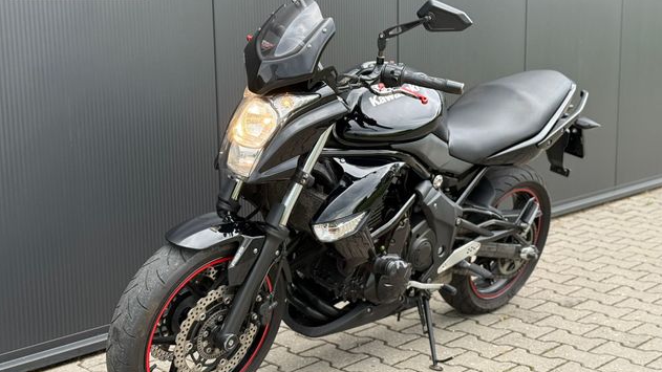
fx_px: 930
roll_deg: +0.8
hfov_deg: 39.2
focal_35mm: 53
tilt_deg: -9.1
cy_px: 180
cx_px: 328
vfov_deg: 22.6
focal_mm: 6.76
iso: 100
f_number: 1.78
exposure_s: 1/242
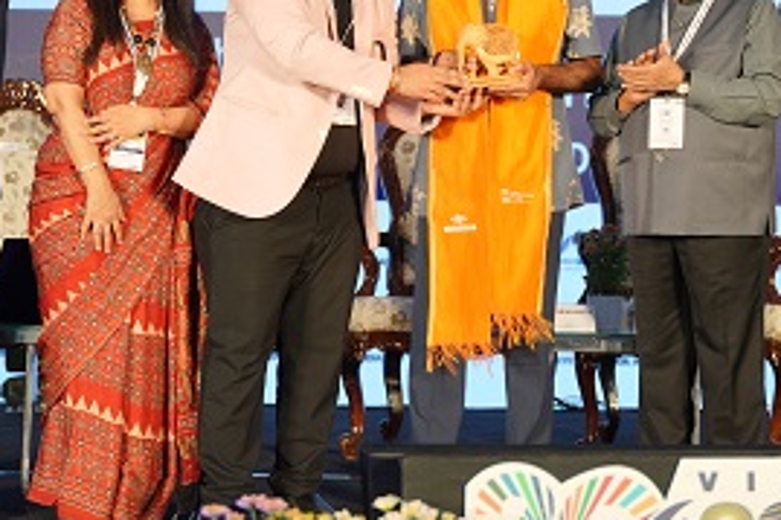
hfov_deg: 25.6
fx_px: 1711
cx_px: 479
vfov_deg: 17.1
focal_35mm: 79
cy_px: 100
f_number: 2.8
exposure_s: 1/100
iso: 250
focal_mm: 42.5
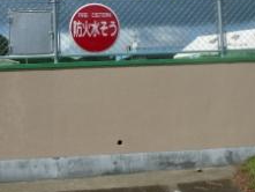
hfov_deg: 23.0
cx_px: 129
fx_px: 626
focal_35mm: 85
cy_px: 13
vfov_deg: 17.1
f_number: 5.6
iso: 80
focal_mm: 6.9
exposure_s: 1/640
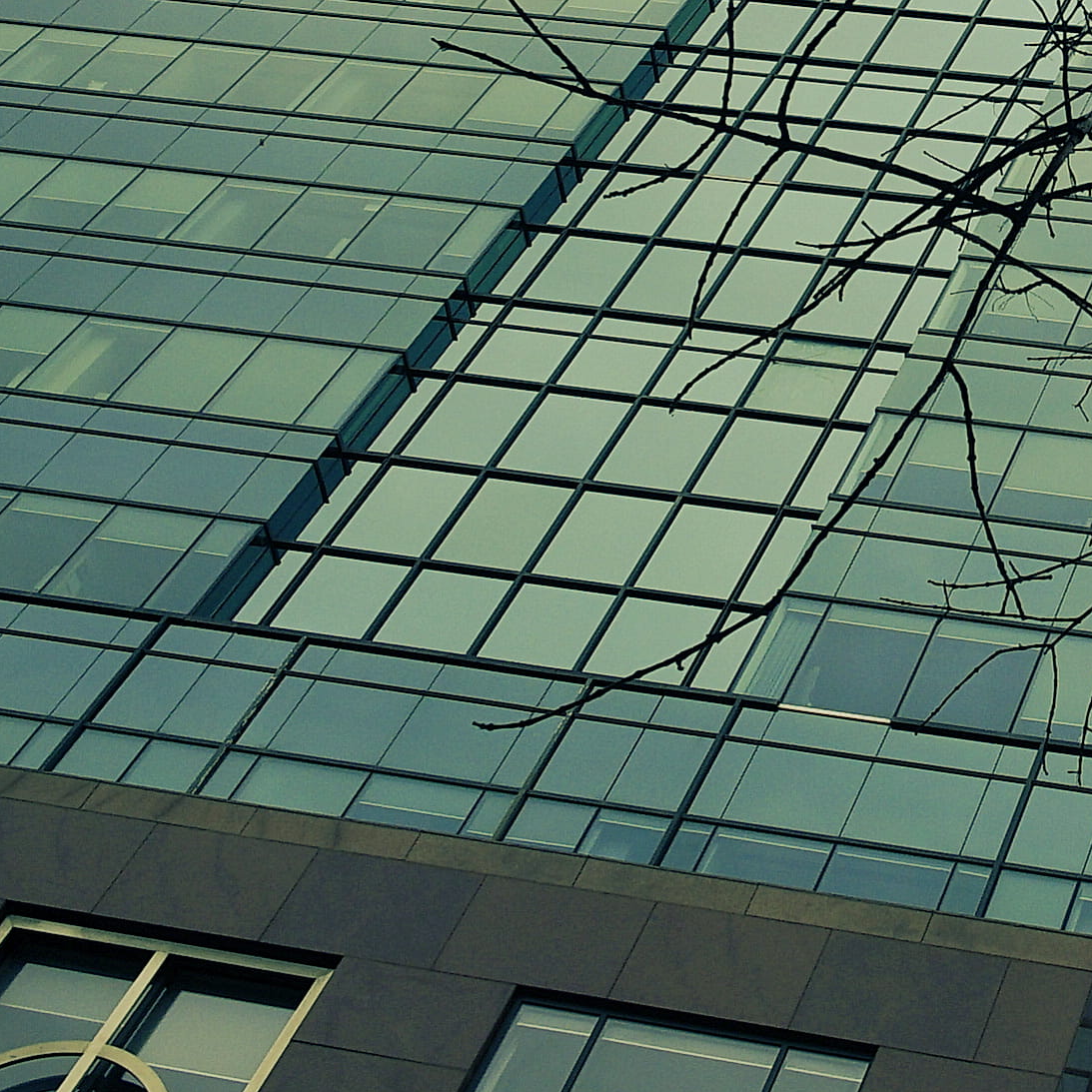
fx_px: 2498
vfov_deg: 23.6
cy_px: -1
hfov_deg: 22.4
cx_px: 1365
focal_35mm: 70
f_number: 8
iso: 100
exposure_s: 1/20
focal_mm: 15
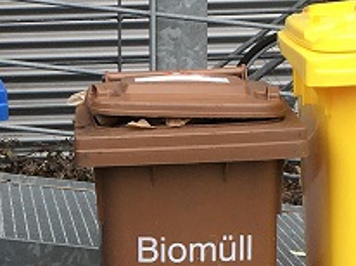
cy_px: 256
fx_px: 1459
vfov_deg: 10.4
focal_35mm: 142
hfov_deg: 13.7
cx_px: -26
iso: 40
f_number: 2.2
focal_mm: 4.15
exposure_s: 1/100
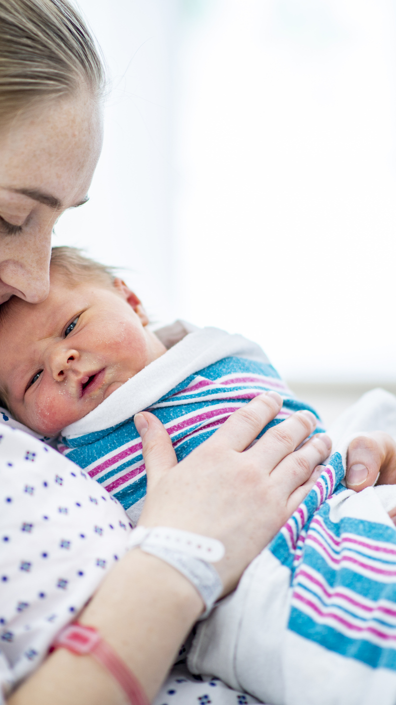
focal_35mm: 134
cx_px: 176
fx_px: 2501
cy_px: 353
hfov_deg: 9.1
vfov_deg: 16.0
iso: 160
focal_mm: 85
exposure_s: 1/320
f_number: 1.4
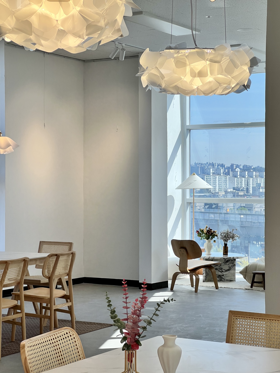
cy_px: 186
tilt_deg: +0.8
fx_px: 830
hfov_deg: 19.1
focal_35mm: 77
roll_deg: +1.9
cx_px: 140
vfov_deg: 25.3
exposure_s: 1/176
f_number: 2.8
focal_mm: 9
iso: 32
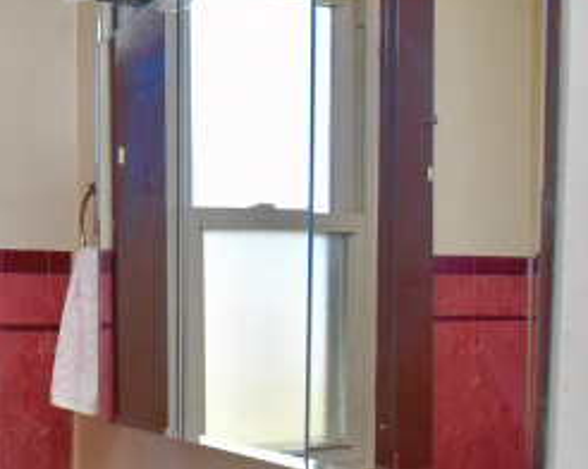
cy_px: 378
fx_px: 747
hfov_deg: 36.9
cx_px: -43
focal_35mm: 43
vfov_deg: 33.7
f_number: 5
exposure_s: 1/100
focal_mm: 10
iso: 400
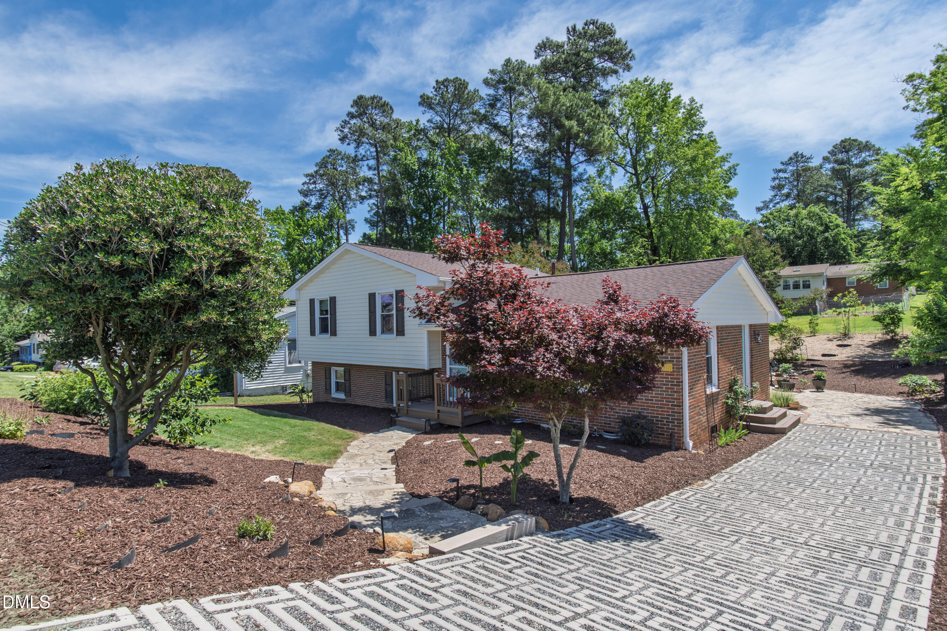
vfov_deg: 67.4
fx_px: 473
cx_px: 474
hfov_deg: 90.0
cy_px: 316
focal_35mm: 18
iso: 100
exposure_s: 1/160
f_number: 8
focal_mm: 12
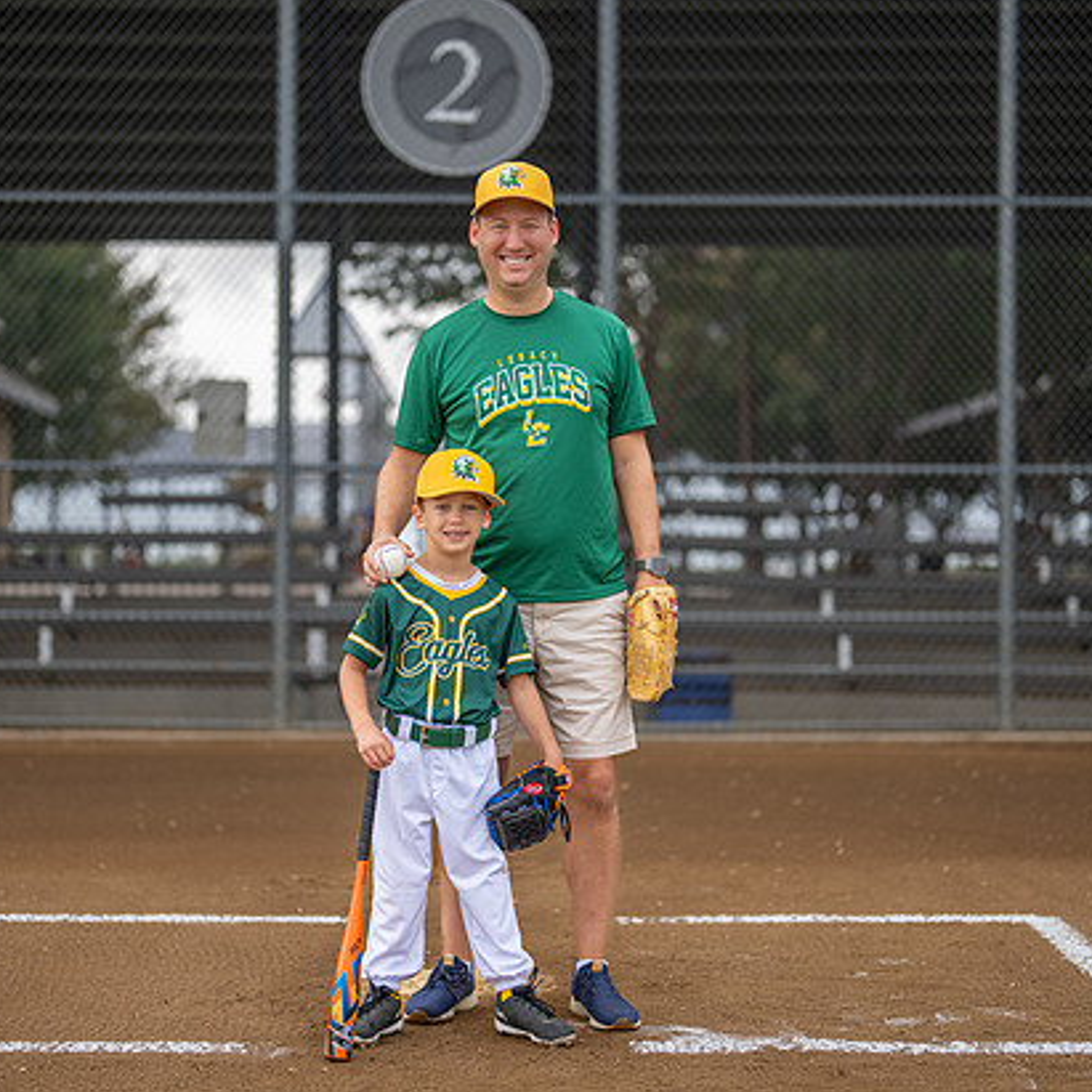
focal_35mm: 70
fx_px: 2498
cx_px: 489
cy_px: 559
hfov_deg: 24.6
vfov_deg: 24.7
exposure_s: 1/3200
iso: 200
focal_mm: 50
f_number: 1.2
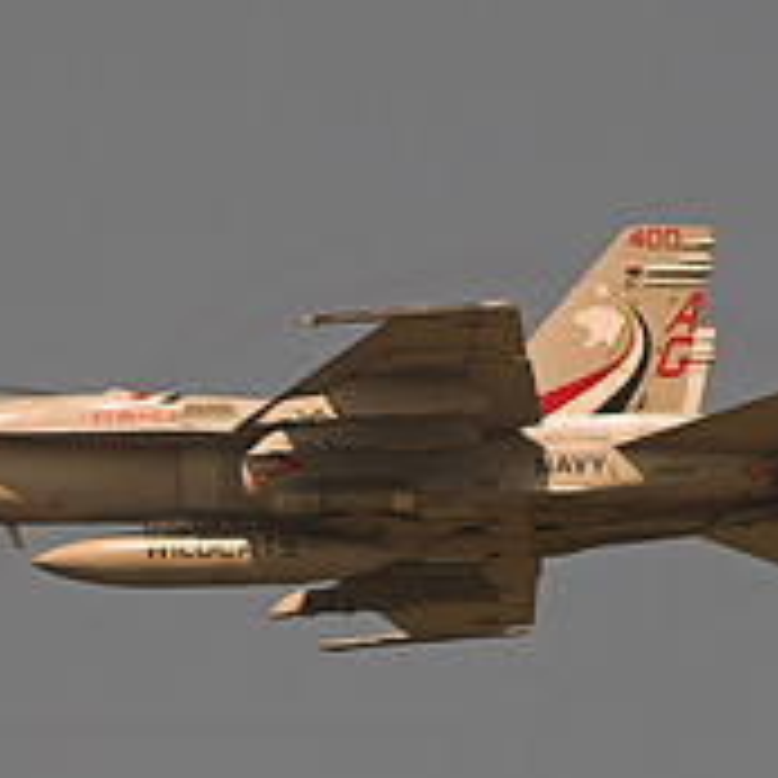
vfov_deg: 1.1
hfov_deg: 1.1
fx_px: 40201
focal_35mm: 1581
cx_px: 256
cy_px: 630
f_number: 8
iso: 200
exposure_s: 1/1000
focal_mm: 370
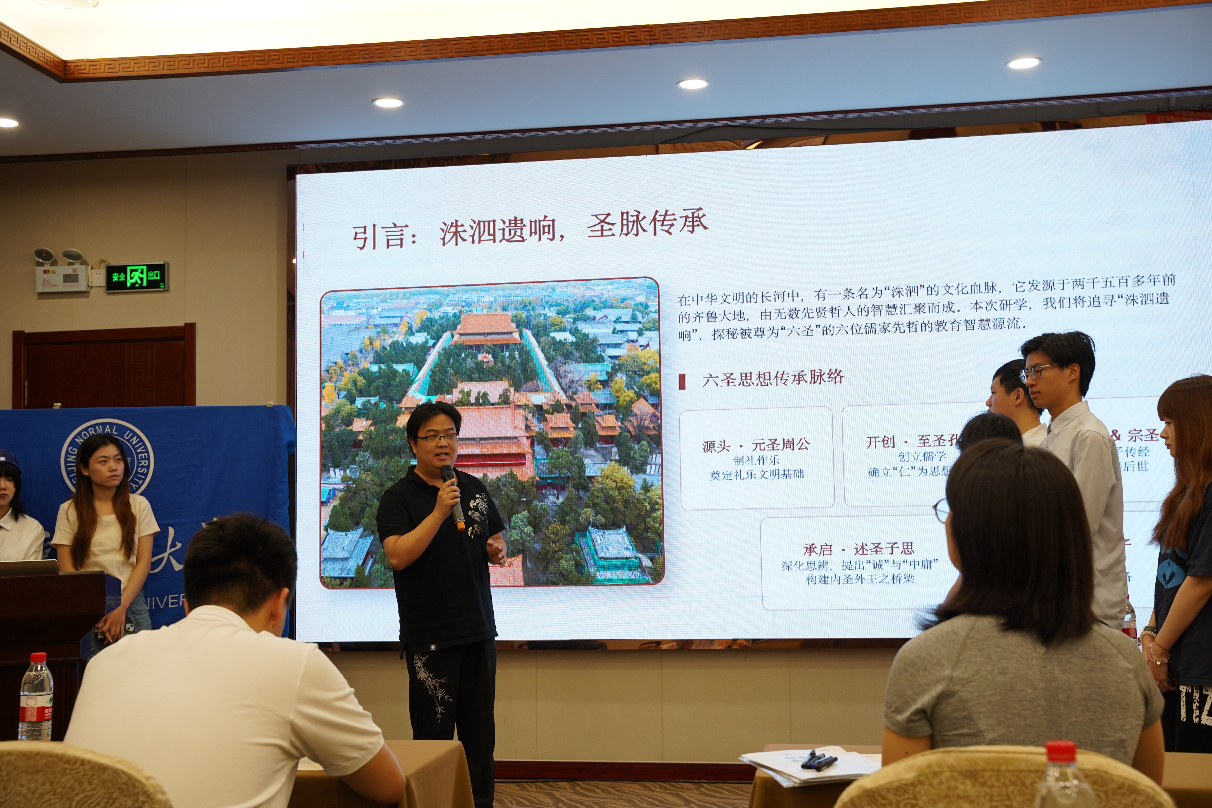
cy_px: 404
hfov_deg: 44.6
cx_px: 606
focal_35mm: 44
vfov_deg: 30.6
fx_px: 1478
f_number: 5
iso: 640
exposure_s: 1/50
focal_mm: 43.9
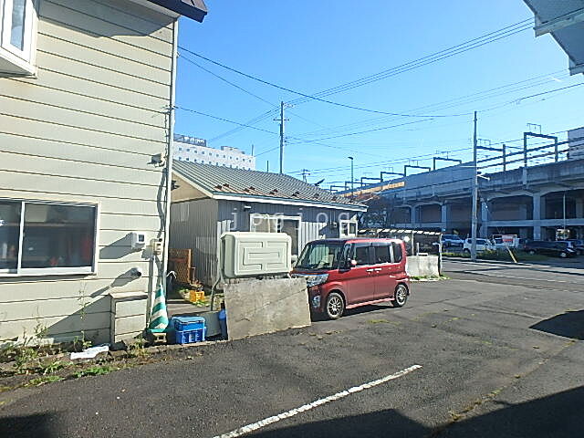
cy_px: 219
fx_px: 354
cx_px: 292
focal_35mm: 21
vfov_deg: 63.4
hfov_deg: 79.0
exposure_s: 1/800
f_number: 3.5
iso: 125
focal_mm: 3.7
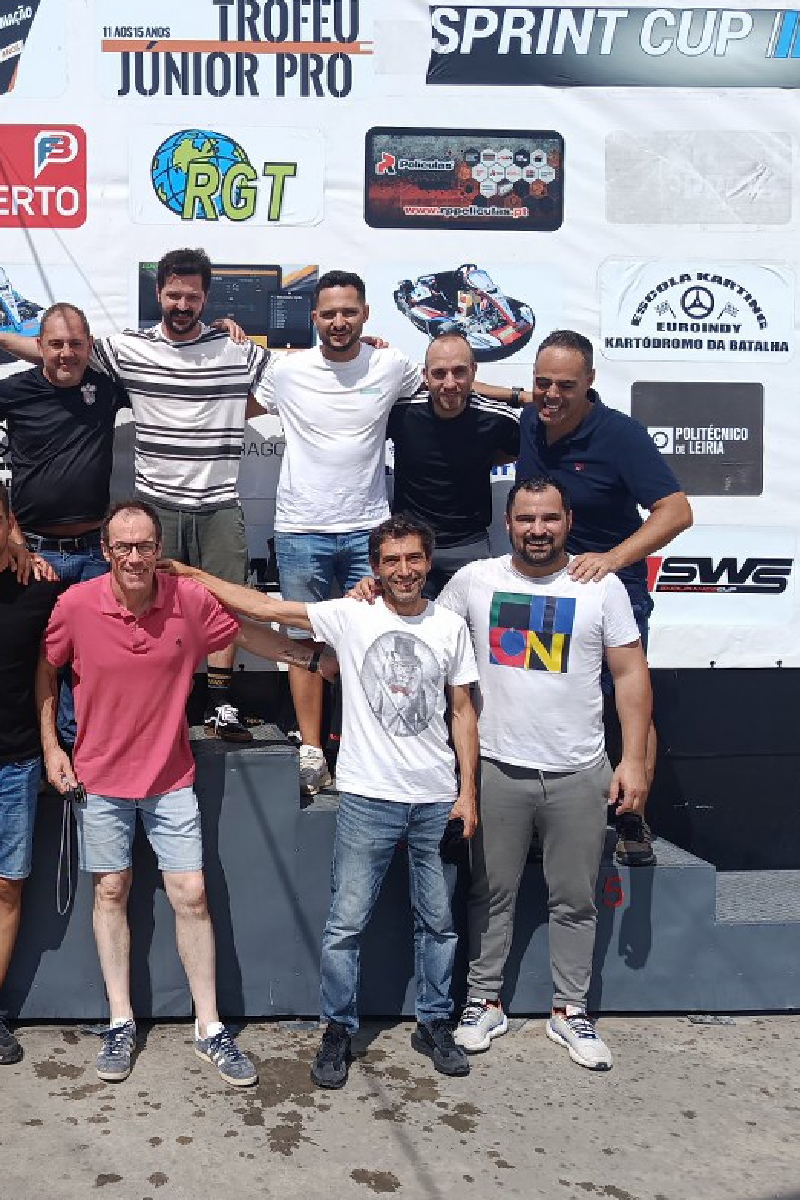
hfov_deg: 37.1
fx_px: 1133
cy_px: 598
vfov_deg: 55.8
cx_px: 130
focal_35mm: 34
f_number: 1.7
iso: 52
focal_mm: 5.24
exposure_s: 1/910
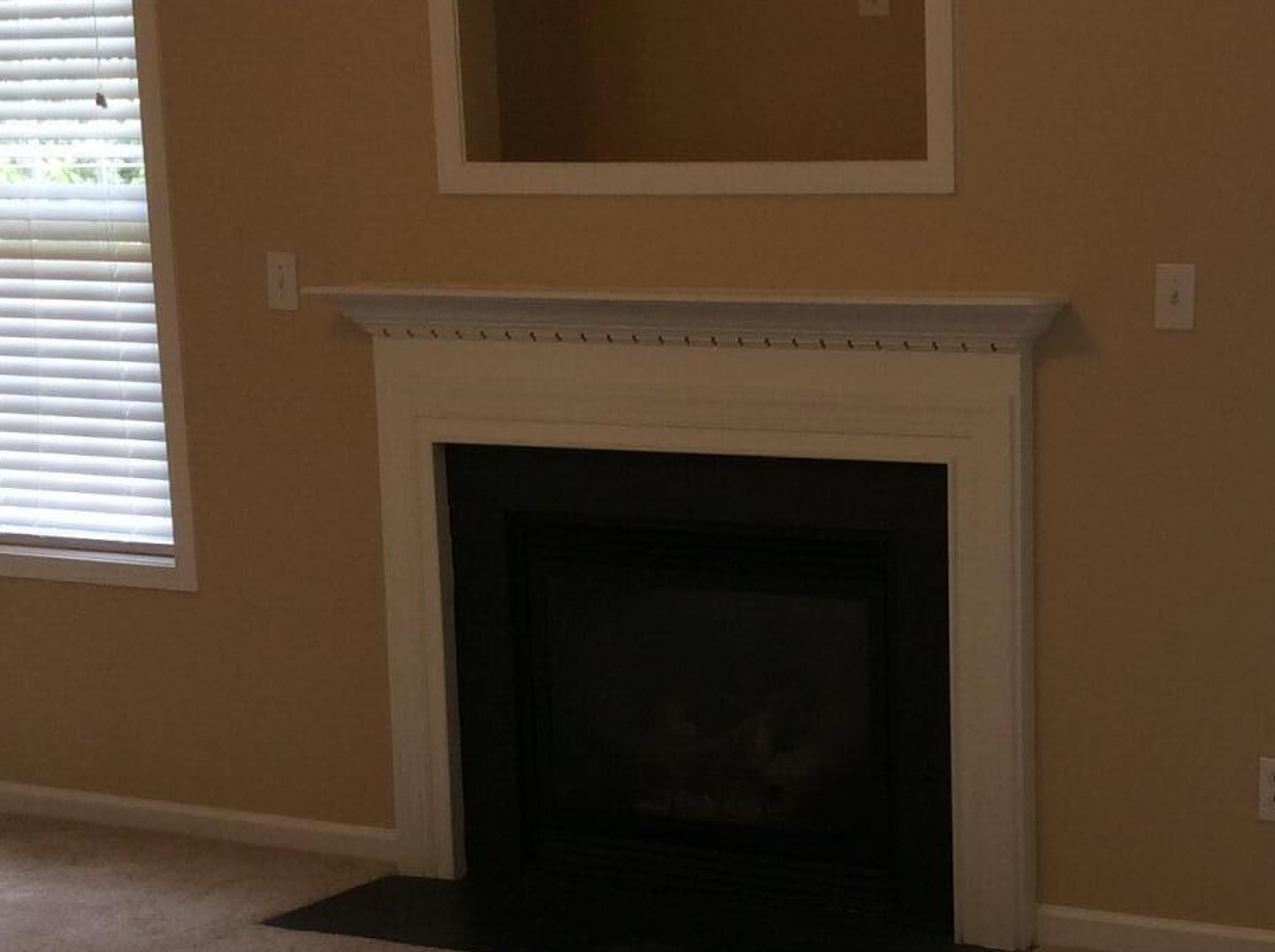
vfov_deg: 20.9
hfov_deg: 27.2
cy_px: 668
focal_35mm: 70
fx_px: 2575
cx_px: 1034
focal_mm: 3.3
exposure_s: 1/60
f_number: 2.4
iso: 40
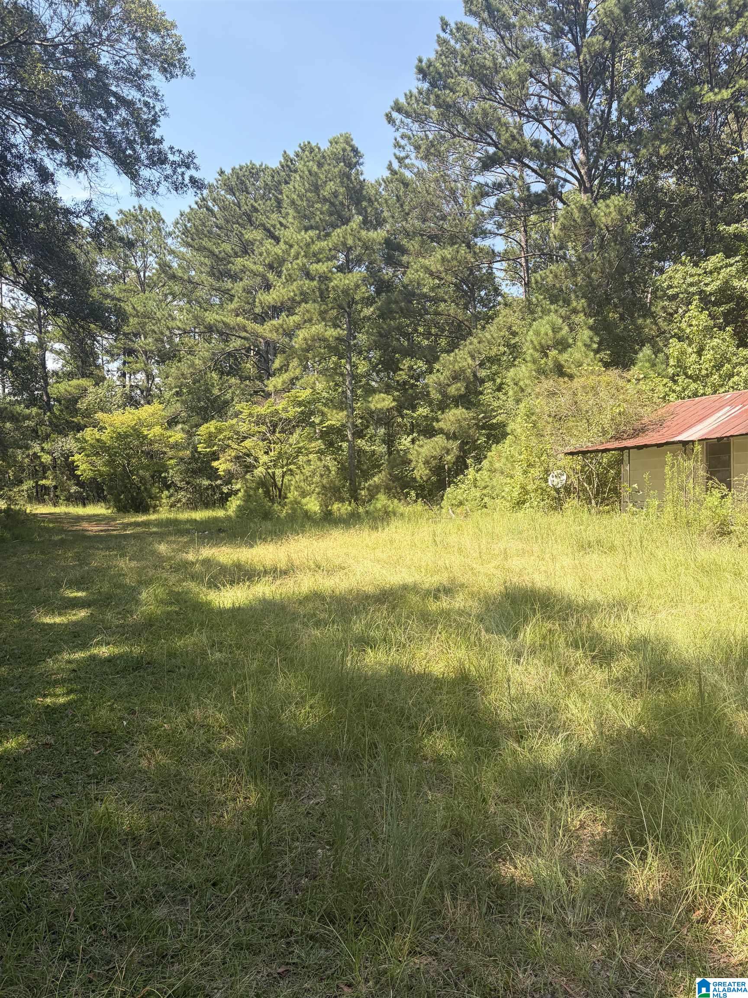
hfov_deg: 53.1
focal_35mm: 26
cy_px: 499
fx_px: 749
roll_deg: +3.2
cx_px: 374
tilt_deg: +2.2
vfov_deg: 67.3
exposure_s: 1/801
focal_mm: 5.96
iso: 50
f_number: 1.6
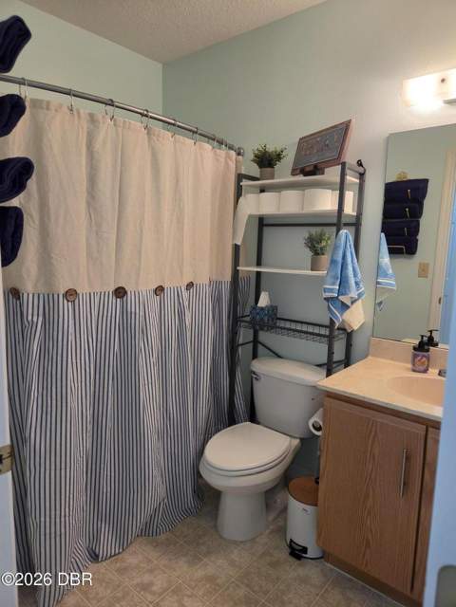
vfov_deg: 73.9
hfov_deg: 58.9
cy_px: 304
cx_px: 228
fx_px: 404
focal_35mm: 23
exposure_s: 1/120
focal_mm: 5.4
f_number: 1.8
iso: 200
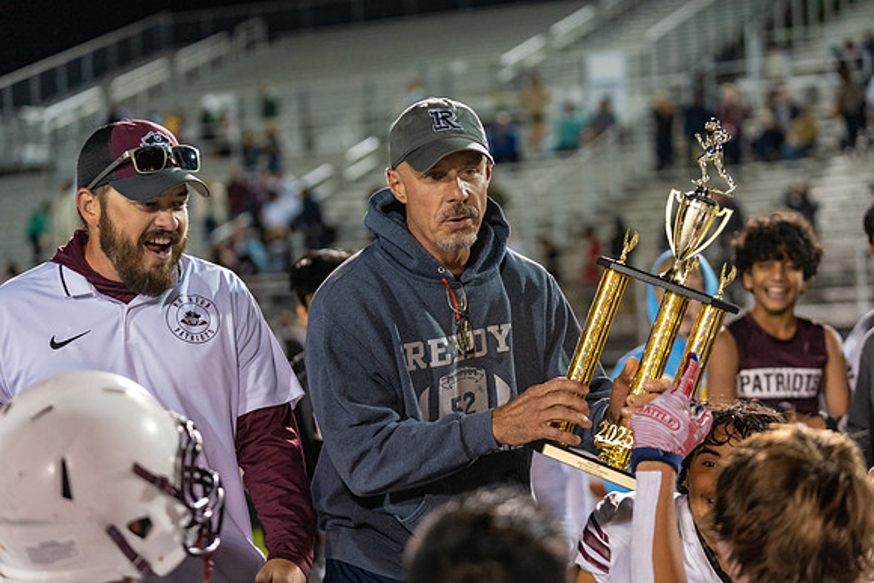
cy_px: 292
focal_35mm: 83
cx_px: 437
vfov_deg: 16.5
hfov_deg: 24.5
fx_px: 2015
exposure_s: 1/500
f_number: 2.8
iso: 5000
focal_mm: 83
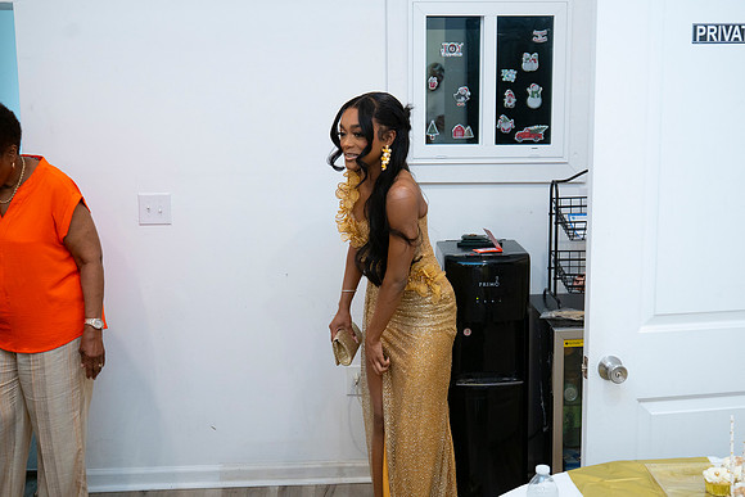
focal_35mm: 50
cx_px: 372
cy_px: 248
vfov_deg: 27.0
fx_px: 1035
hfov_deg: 39.6
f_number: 5.2
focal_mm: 48
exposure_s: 1/125
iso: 800
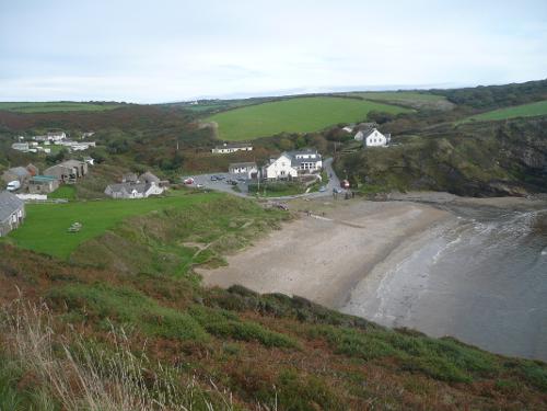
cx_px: 274
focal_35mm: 35
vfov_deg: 40.7
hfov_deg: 52.6
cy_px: 206
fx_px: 553
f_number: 2.8
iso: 100
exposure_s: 1/800
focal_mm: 5.8
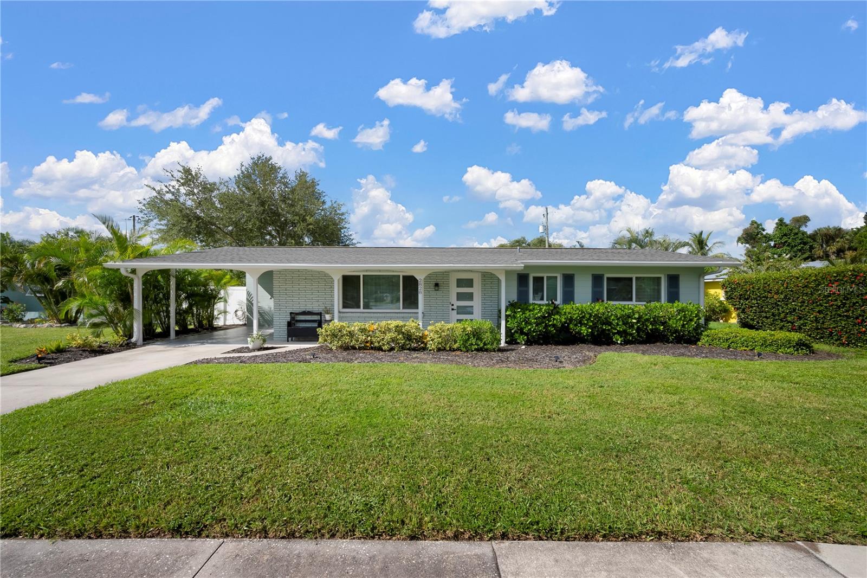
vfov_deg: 77.3
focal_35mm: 15
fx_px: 361
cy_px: 289
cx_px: 434
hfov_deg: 100.4
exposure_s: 1/125
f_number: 14
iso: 200
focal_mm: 15
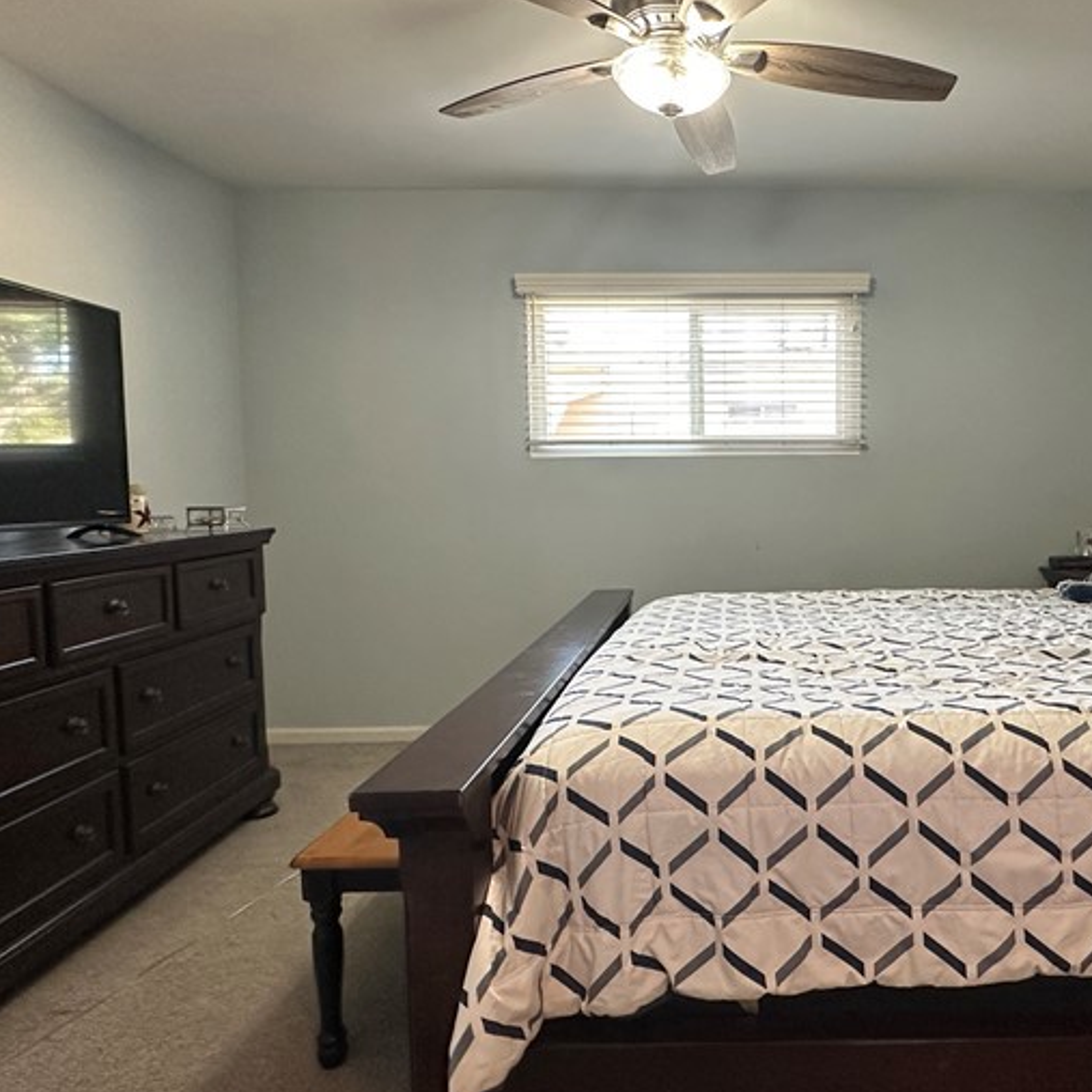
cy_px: 538
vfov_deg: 62.9
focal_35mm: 25
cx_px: 756
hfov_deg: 60.9
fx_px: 892
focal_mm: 2.22
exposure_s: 1/120
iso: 250
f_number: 2.2
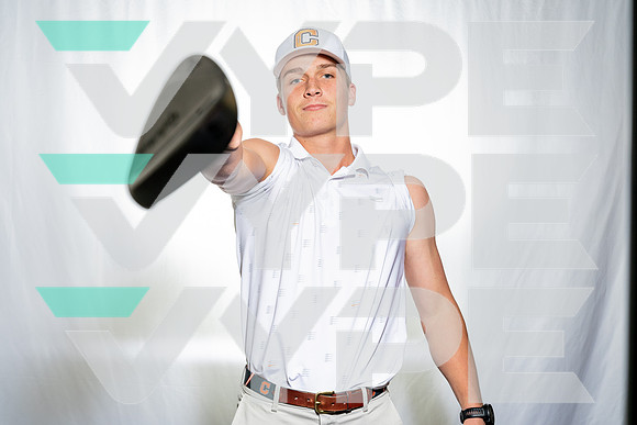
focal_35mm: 47
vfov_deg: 28.7
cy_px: 212
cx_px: 318
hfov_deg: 41.9
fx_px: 832
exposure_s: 1/250
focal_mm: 47
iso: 100
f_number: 8
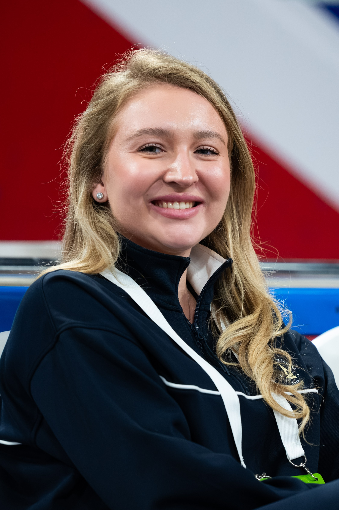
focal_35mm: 241
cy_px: 232
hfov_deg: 5.7
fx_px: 3413
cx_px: 299
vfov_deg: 8.5
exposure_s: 1/1250
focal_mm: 135
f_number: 2.8
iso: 3200
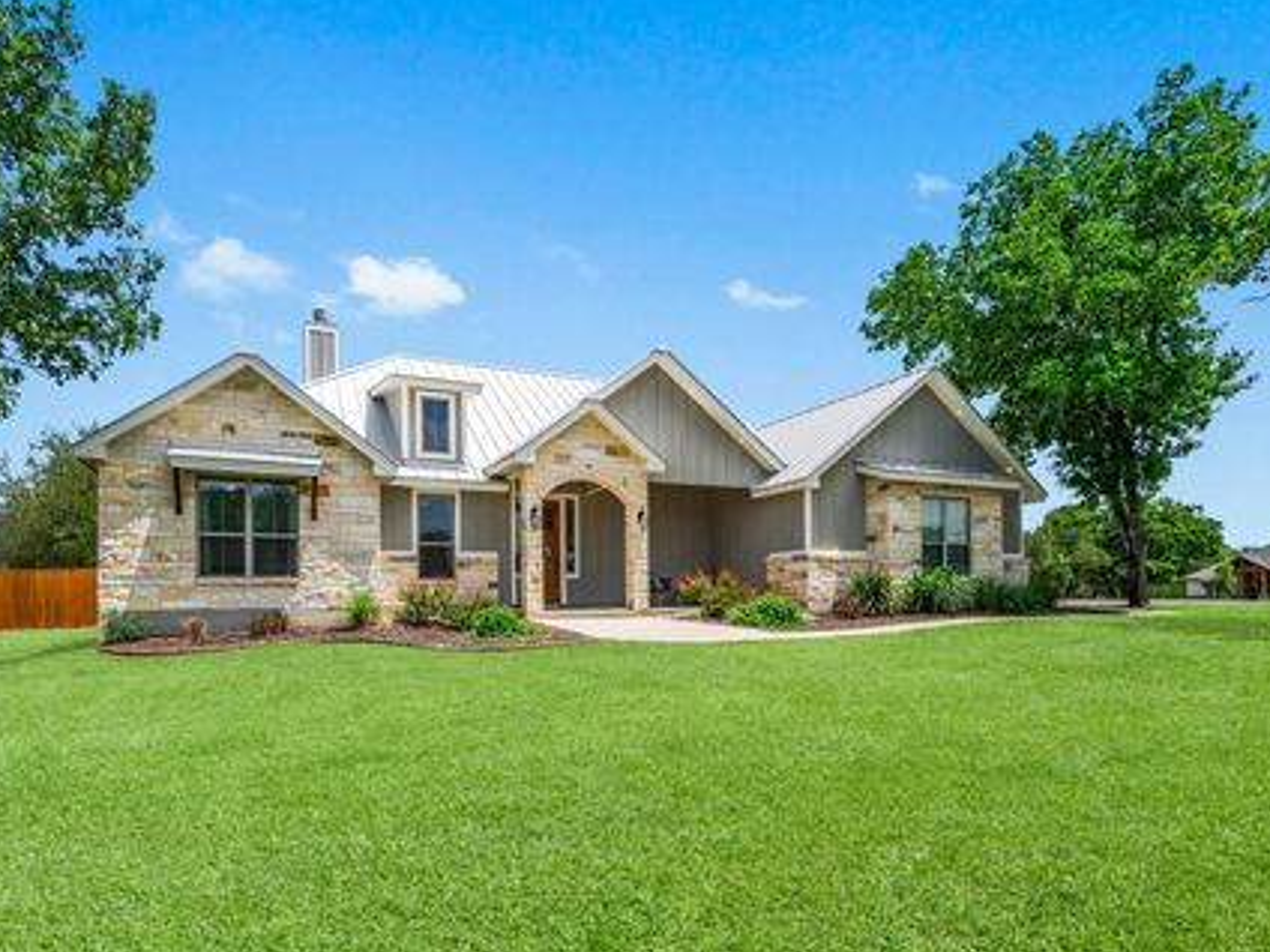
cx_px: 581
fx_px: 624
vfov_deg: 74.7
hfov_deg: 90.8
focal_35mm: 17
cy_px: 475
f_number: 10
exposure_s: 1/200
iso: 800
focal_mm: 10
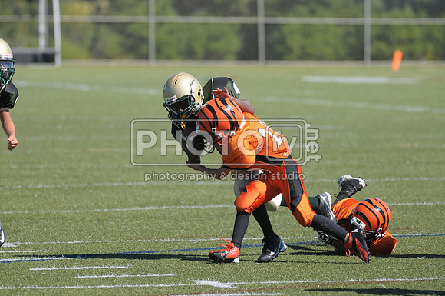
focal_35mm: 330
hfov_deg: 6.3
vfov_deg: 4.2
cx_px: 222
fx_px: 4073
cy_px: 148
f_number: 4
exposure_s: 1/3200
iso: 640
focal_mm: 220
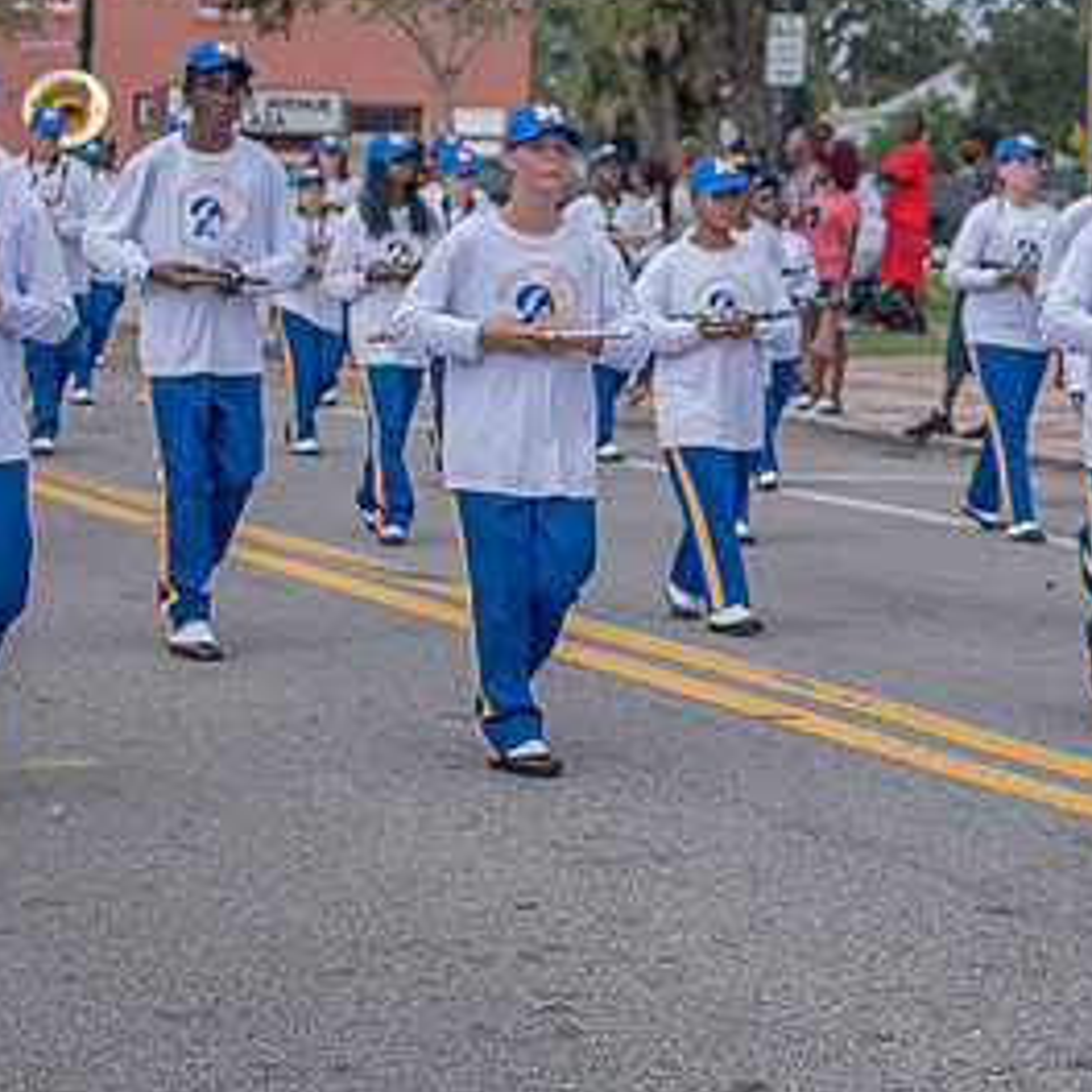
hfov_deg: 17.6
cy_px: 345
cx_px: 1022
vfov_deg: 17.9
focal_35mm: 97
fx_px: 3462
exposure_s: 1/500
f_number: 4
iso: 100
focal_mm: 35
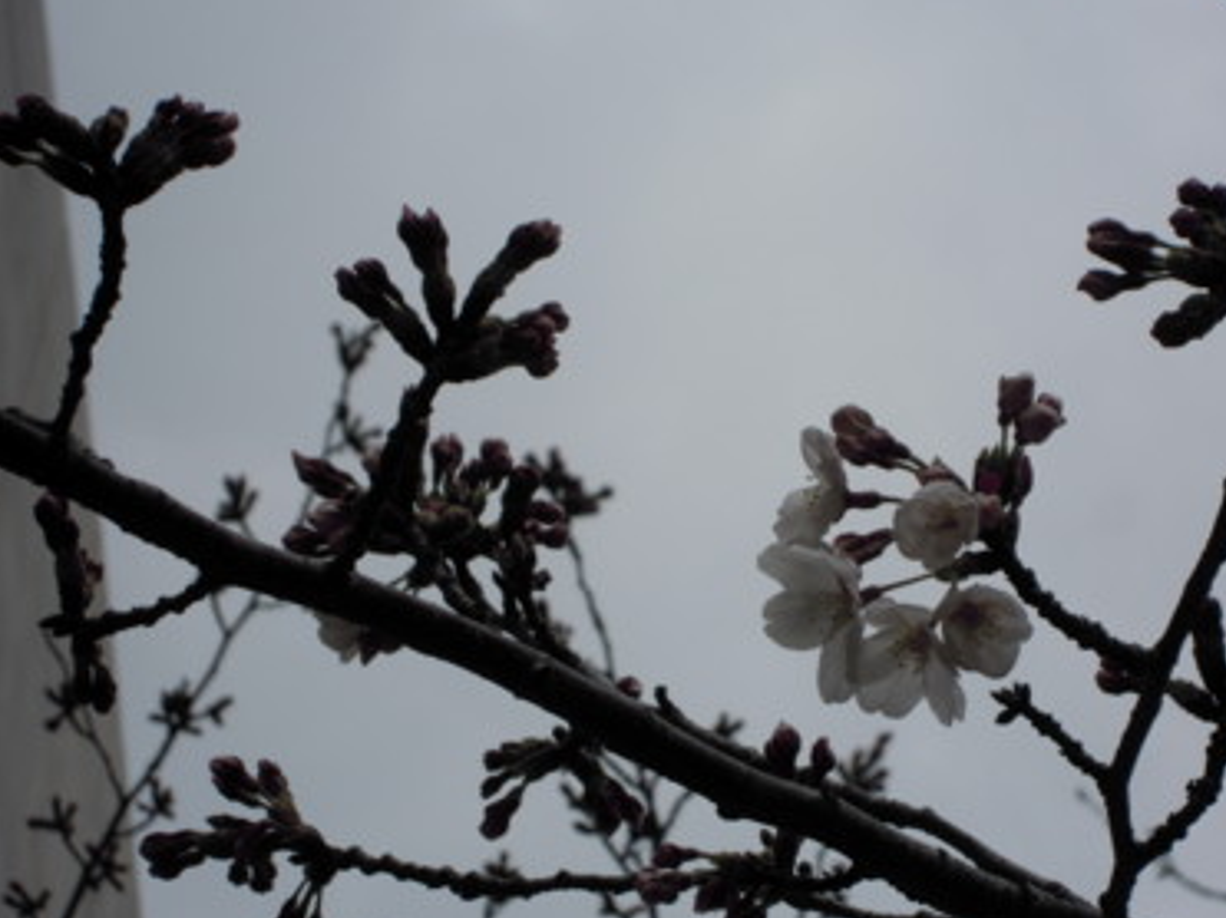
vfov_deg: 8.7
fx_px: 6019
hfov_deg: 11.6
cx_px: 717
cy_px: 489
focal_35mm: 170
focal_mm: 25
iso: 100
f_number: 6.6
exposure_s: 1/400
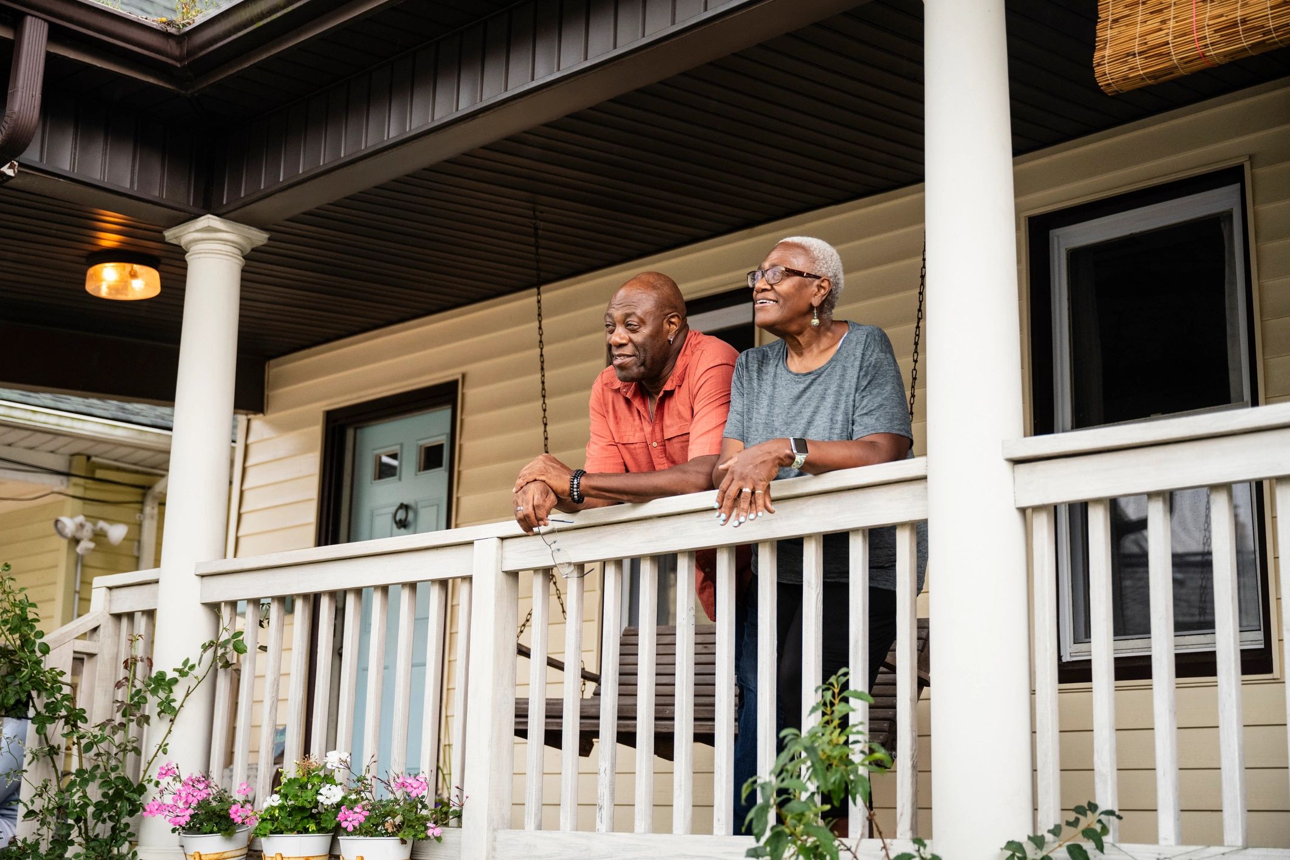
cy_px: 430
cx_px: 645
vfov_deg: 29.2
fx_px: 1648
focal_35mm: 46
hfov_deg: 42.7
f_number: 2.8
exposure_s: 1/160
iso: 1000
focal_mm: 46
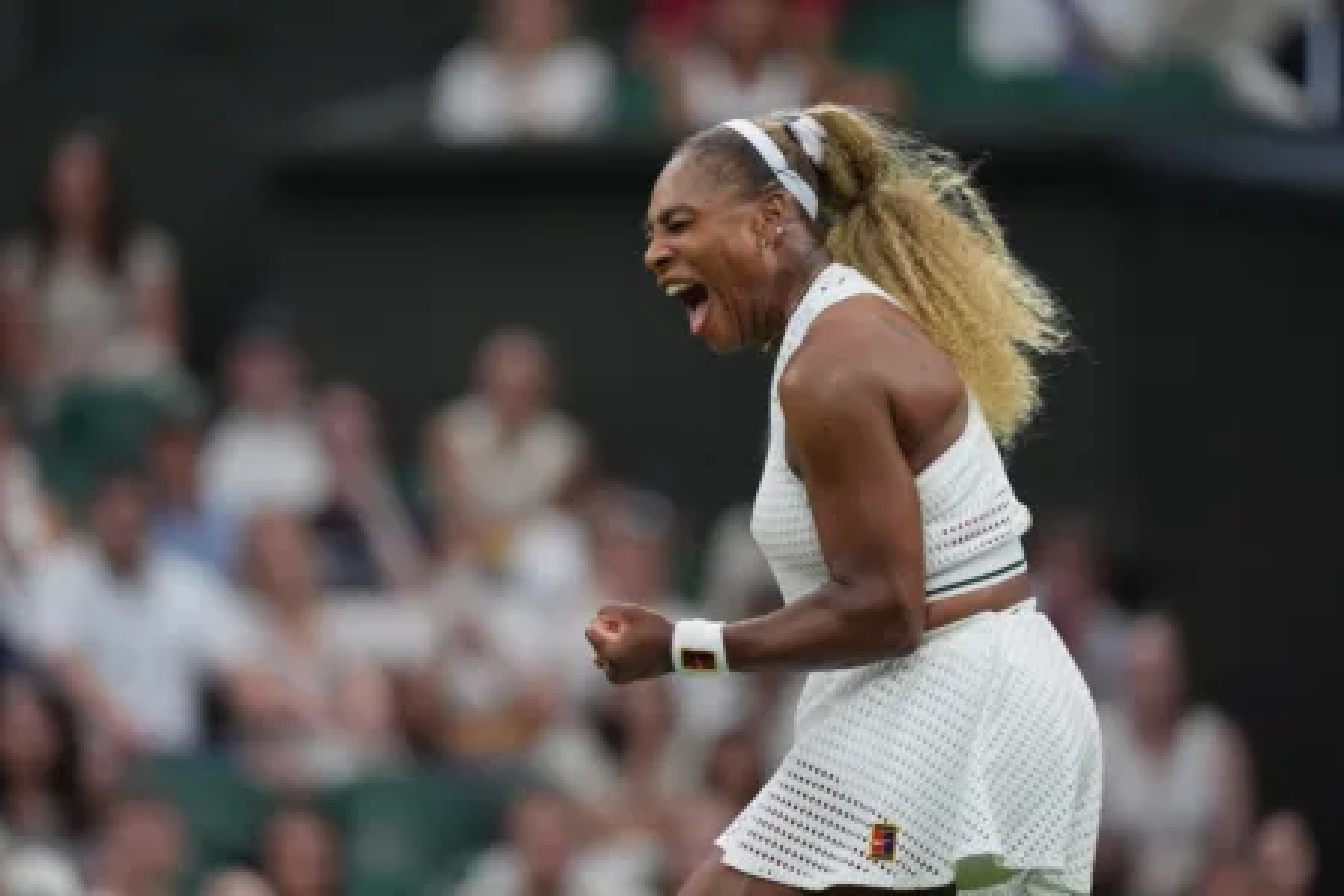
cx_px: 672
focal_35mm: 400
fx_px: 14932
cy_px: 448
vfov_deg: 3.4
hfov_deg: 5.2
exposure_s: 1/2000
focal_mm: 400
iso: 3200
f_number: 3.2
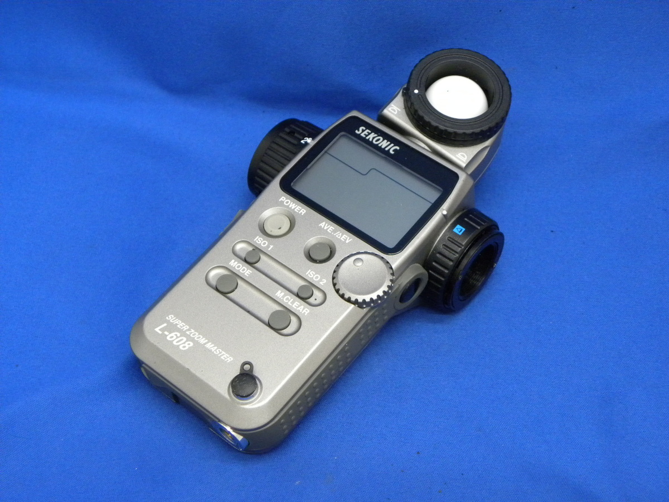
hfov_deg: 33.2
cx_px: 334
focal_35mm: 58
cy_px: 251
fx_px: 1121
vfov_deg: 25.2
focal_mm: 10.3
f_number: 3.5
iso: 400
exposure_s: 1/70.7
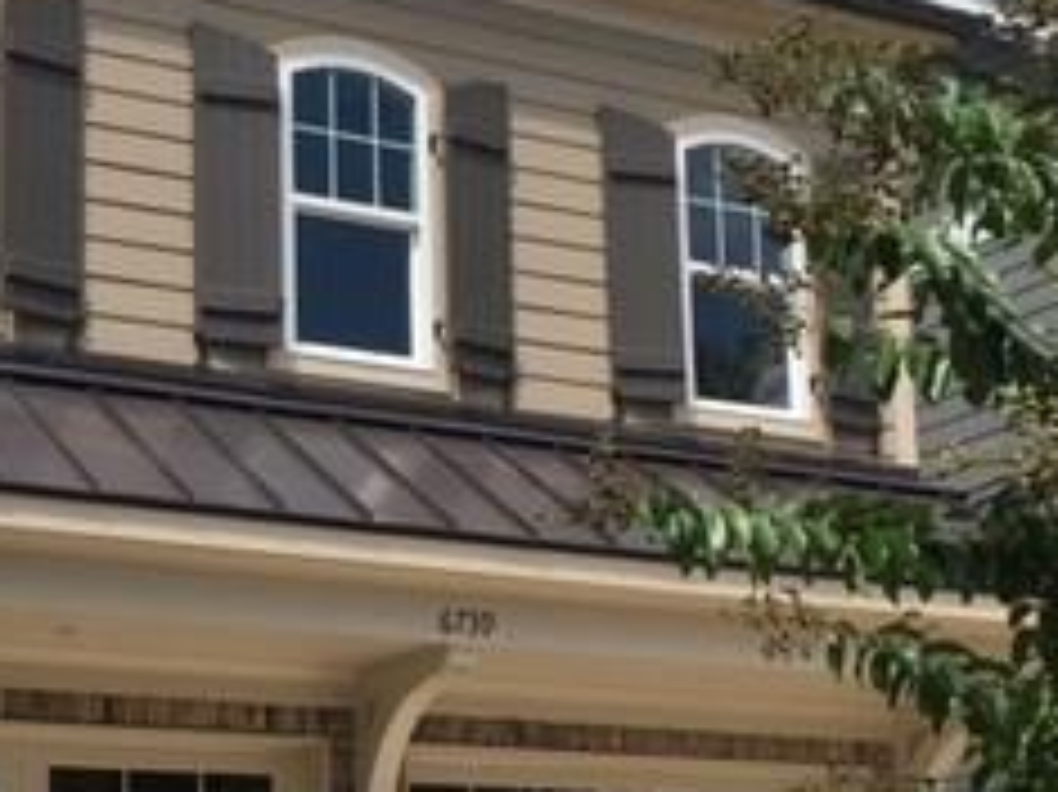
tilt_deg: +12.6
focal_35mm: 79
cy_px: 652
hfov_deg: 24.6
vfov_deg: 18.4
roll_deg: +0.2
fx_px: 2413
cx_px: 338
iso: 25
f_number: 2.2
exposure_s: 1/1603
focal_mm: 4.15
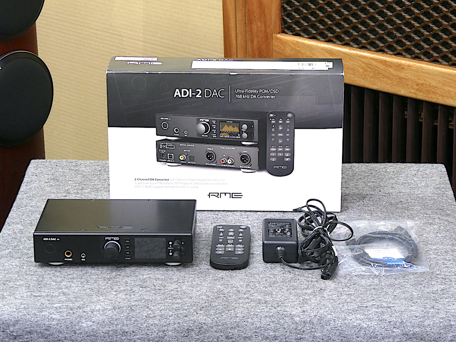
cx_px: 228
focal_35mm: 98
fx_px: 1291
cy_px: 171
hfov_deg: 20.0
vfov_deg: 15.1
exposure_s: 1/5
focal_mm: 17.5
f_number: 5
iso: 200
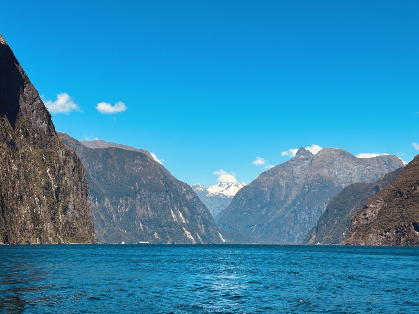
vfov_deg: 30.3
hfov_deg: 39.7
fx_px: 581
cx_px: 210
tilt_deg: +8.0
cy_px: 157
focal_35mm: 48
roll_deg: +1.7
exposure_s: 1/5263
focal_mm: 6.86
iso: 64
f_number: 1.78
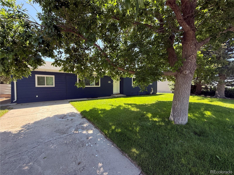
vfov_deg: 85.7
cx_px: 117
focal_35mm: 14
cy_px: 88
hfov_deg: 102.1
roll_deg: +0.2
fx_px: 95
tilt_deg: -0.2
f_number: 2.2
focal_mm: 2.22
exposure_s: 1/244
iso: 64
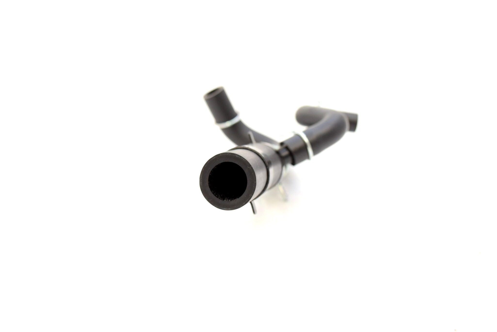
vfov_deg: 36.9
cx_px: 248
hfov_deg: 53.1
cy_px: 166
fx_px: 497
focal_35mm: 36
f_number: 5.6
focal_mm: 24
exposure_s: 1/125
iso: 400
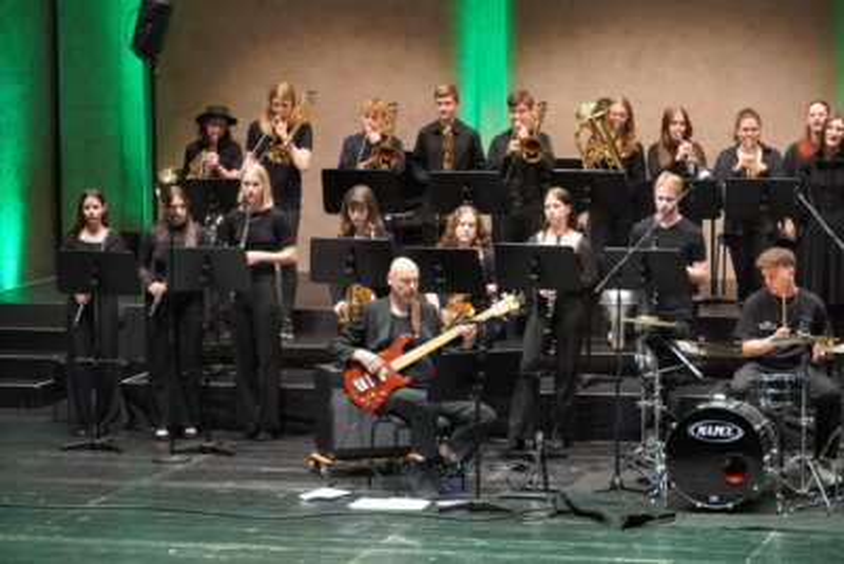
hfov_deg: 15.7
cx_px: 422
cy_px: 282
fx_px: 3060
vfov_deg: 10.5
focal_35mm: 130
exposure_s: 1/100
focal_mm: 87
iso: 6400
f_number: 5.6
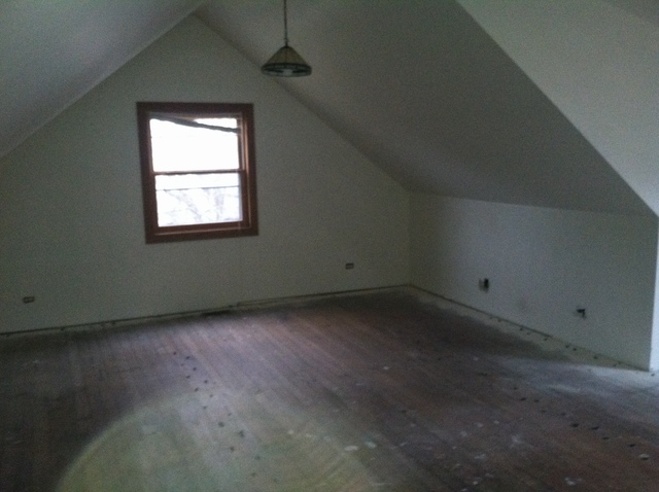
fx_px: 665
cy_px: 246
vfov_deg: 40.6
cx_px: 330
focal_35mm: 35
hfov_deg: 52.7
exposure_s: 1/15
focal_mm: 3.85
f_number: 2.8
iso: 500
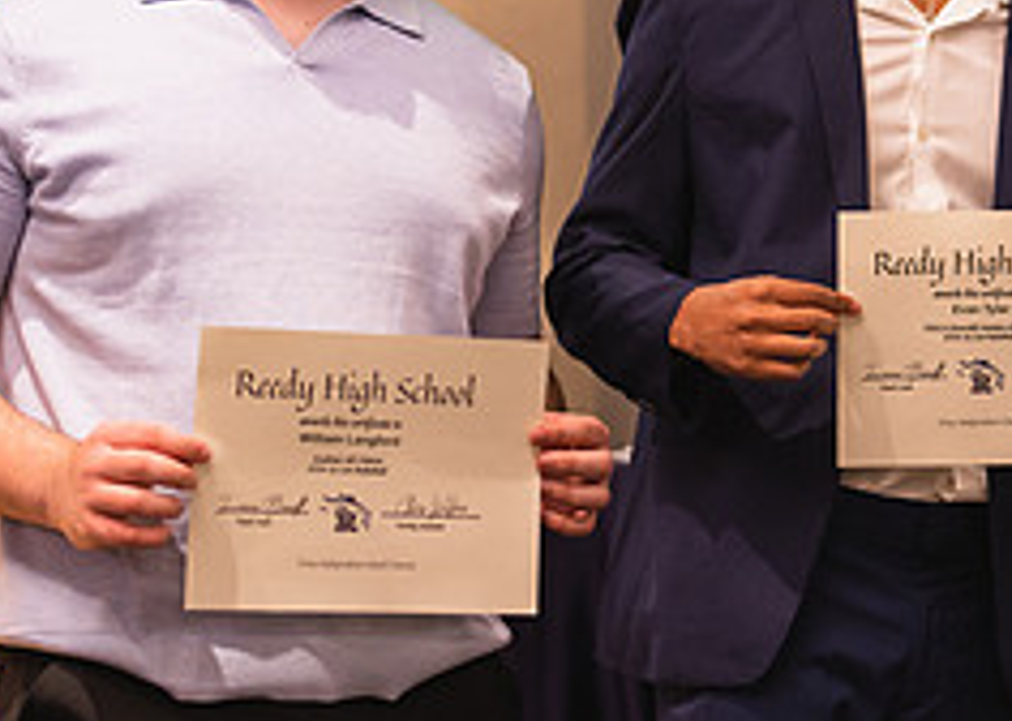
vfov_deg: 11.1
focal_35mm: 129
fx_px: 3703
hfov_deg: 15.4
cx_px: 943
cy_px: 360
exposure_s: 1/400
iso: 800
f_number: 1.2
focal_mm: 50
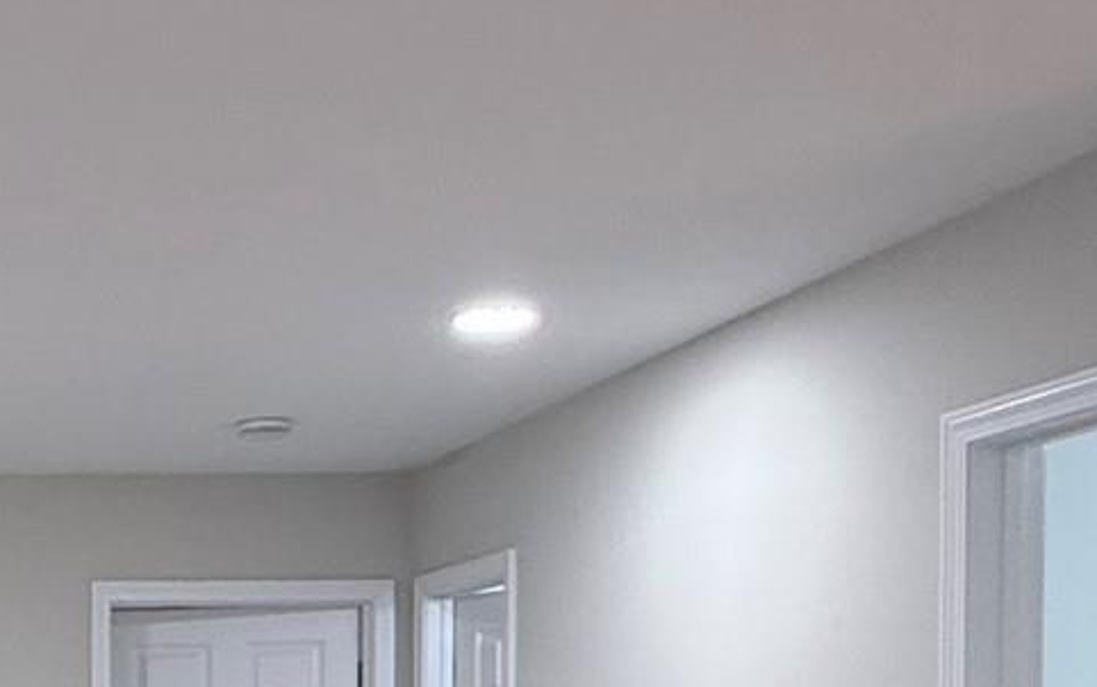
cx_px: -191
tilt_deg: -2.2
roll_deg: +0.5
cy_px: 851
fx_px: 1885
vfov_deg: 19.3
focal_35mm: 63
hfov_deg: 28.6
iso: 250
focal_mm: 2.22
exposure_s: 1/120
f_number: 2.2
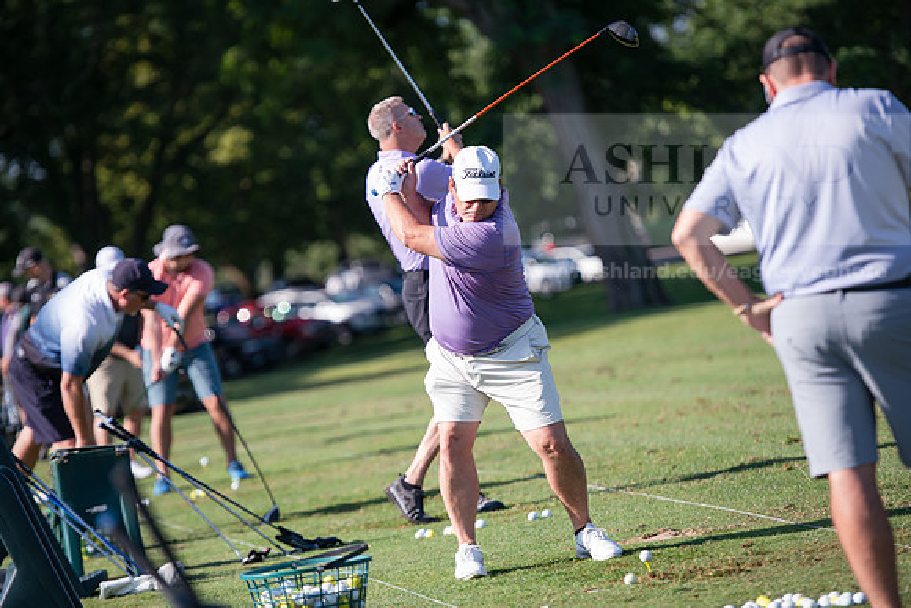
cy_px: 304
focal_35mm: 175
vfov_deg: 7.9
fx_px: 4429
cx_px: 456
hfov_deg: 11.7
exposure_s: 1/500
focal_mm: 175
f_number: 3.2
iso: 64
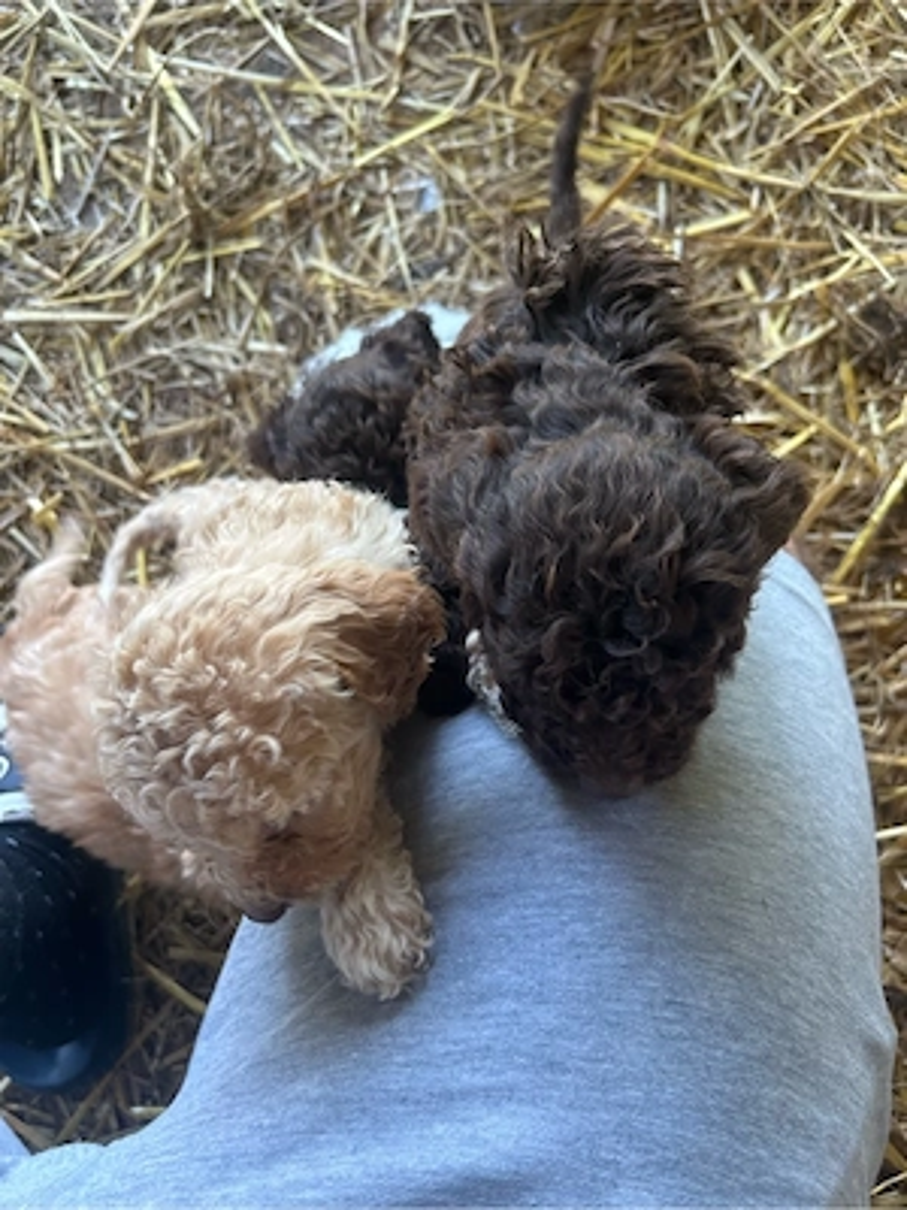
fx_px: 908
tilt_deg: -82.8
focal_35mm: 26
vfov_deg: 67.3
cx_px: 454
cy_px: 605
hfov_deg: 53.1
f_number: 1.5
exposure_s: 1/81
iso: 125
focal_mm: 5.7
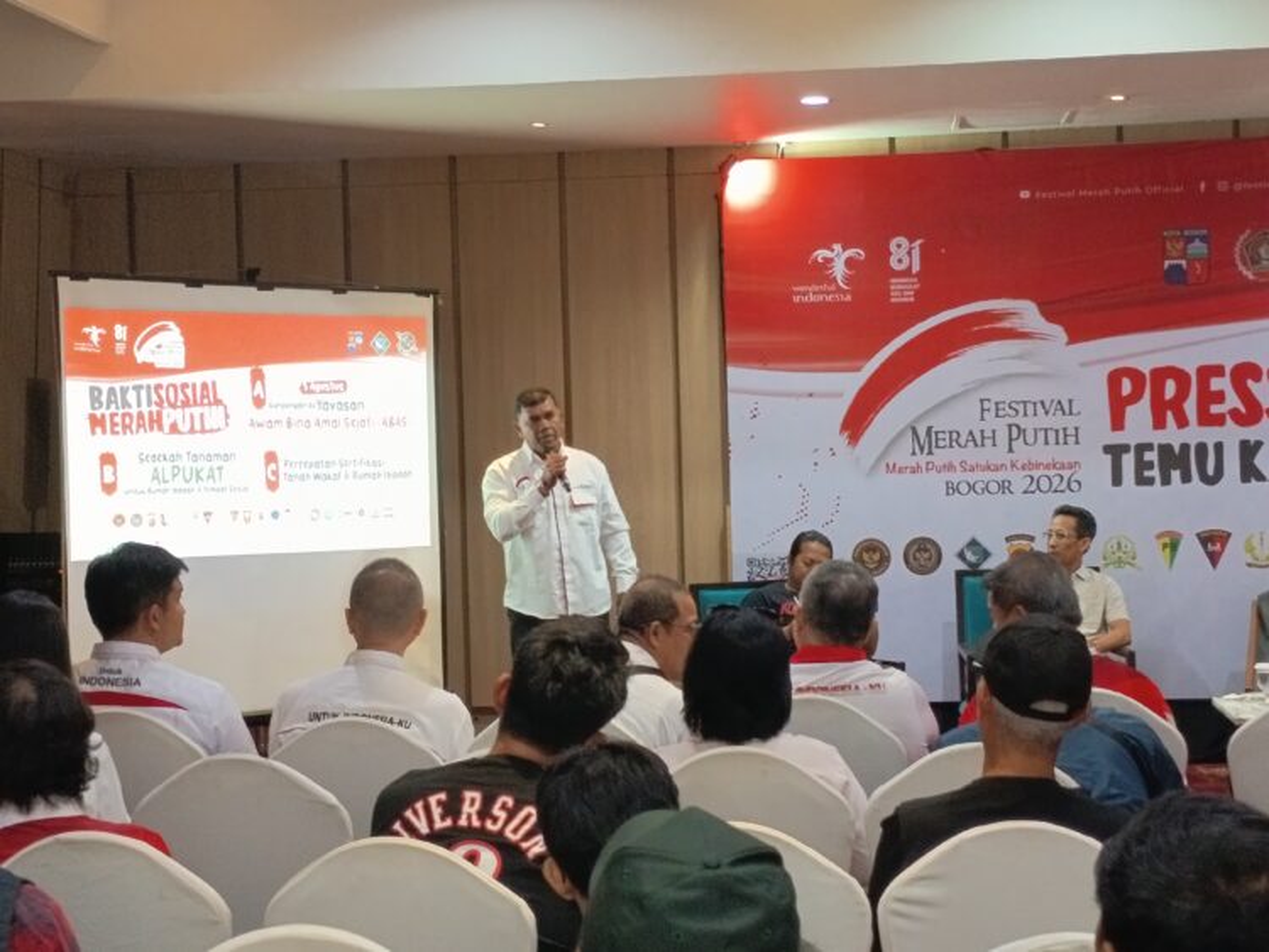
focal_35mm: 72
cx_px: 634
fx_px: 2640
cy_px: 476
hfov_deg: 27.0
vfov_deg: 20.5
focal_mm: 5.27
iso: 440
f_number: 1.7
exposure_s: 1/33.3
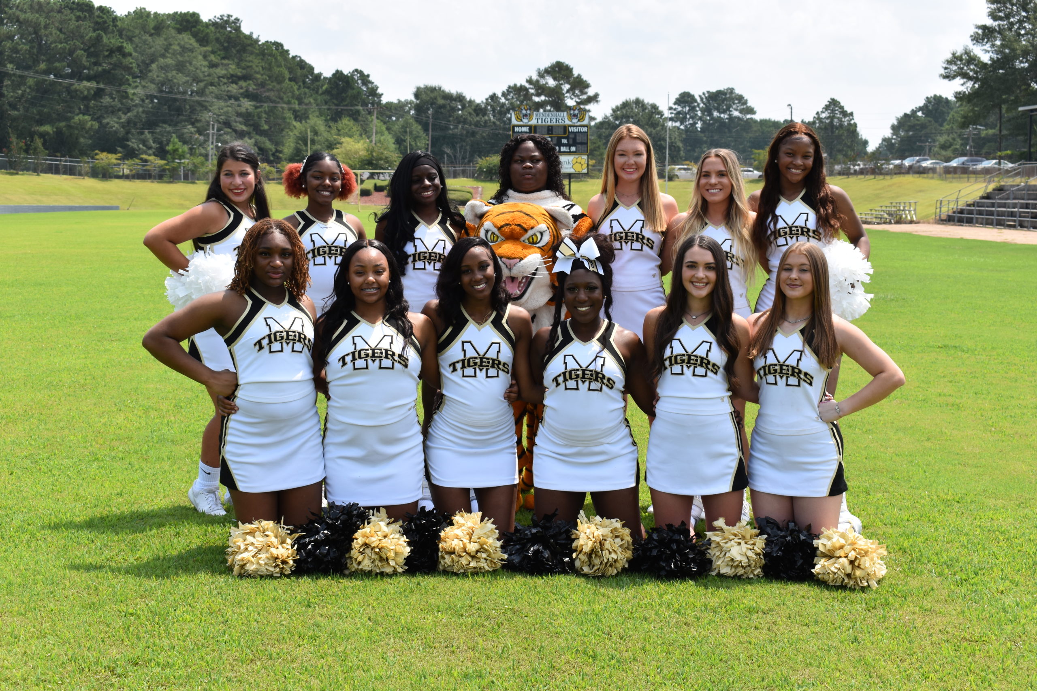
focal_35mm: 54
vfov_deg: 25.1
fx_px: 1555
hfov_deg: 36.9
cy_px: 346
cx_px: 518
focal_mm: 36
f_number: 9
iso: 200
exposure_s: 1/320
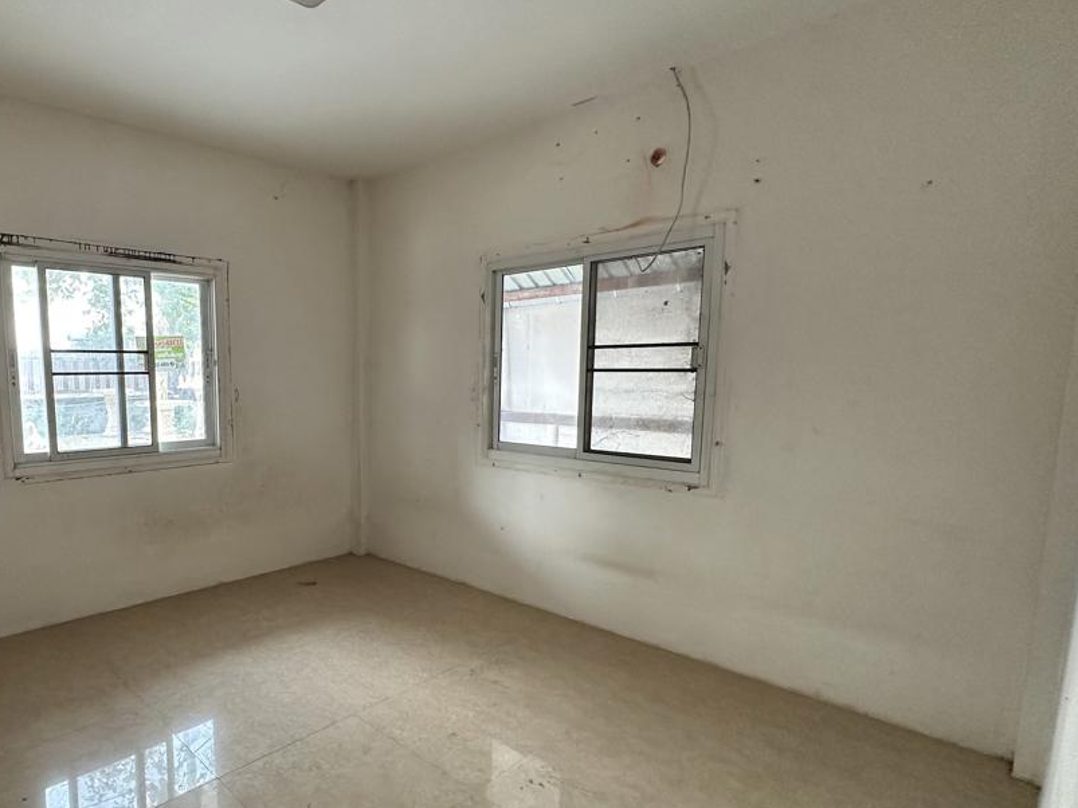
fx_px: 623
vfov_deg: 65.8
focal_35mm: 20
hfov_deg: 78.7
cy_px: 446
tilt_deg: -7.0
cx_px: 347
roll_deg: -0.2
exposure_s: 1/99
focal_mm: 2.22
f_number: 2.2
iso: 200
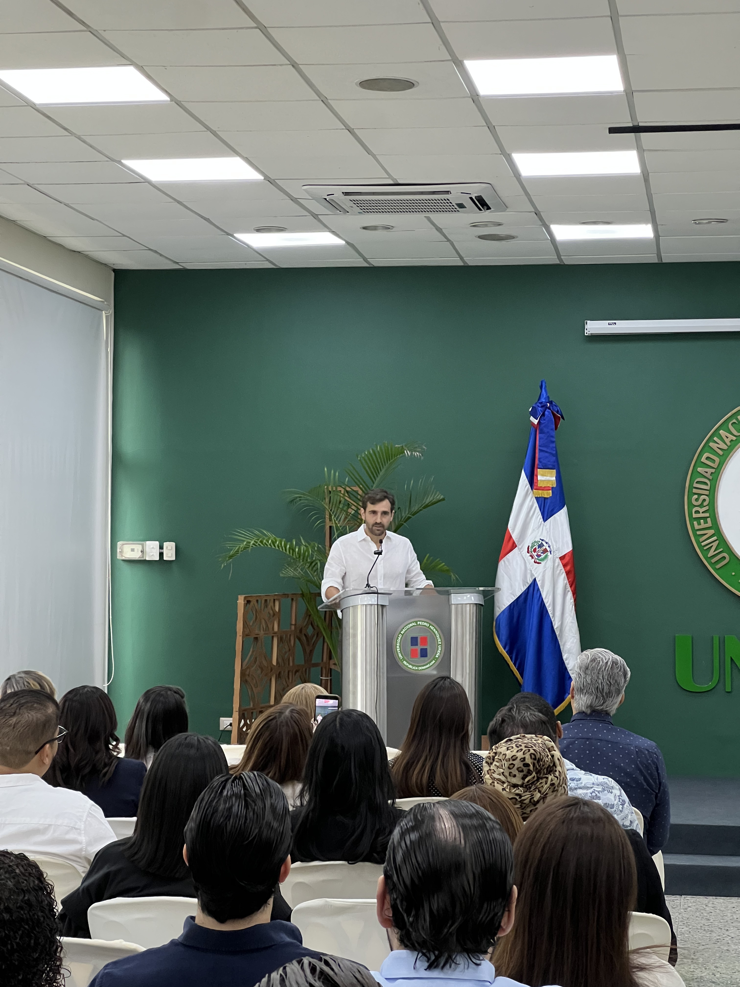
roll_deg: -0.9
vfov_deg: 25.3
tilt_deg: +1.8
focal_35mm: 77
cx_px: 370
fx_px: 2195
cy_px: 494
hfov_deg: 19.1
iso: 320
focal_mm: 9
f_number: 2.8
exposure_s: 1/120
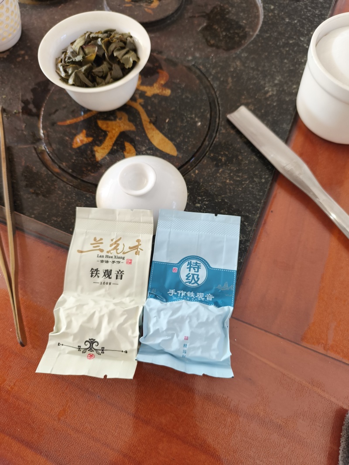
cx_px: 174
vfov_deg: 73.9
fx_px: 309
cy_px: 232
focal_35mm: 23
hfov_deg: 58.9
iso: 400
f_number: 1.6
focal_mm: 5.84
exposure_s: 1/50.3
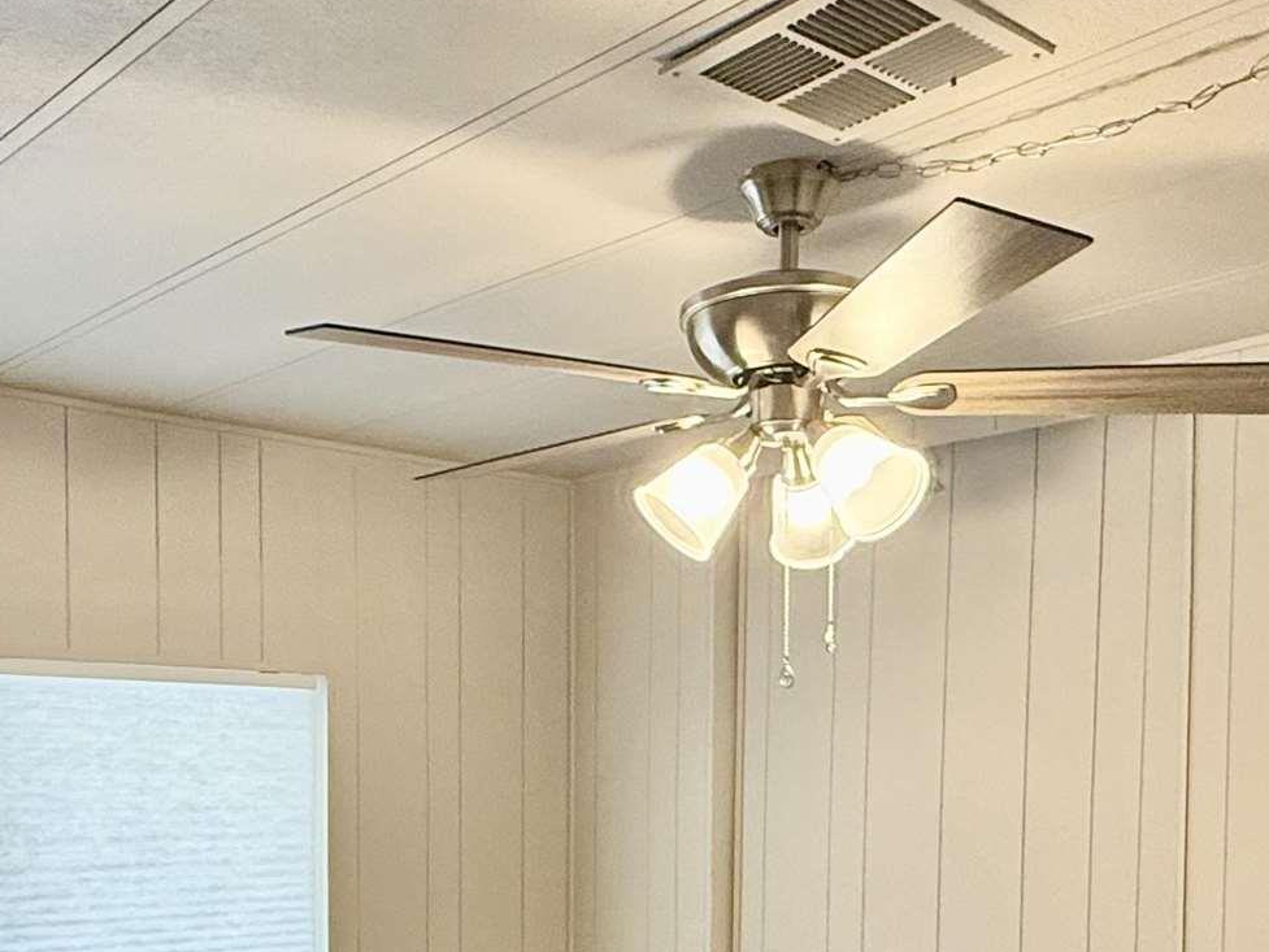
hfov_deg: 42.9
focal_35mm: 44
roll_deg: +0.1
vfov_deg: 31.4
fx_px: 1613
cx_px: 572
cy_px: 853
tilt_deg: -2.1
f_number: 2.2
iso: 200
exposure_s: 1/120
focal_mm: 2.22
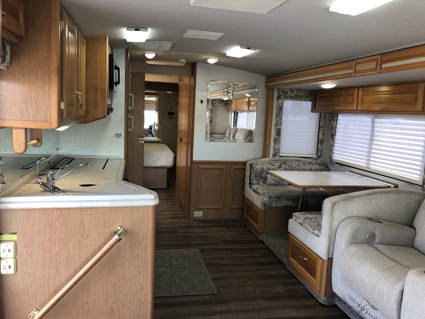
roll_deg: -1.6
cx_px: 212
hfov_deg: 63.4
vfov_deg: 49.7
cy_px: 160
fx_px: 344
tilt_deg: -7.7
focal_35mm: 28
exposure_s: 1/40
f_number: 1.8
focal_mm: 3.99
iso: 25
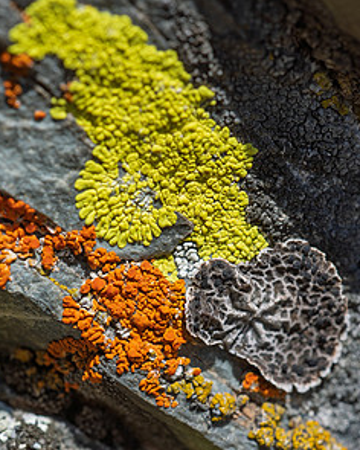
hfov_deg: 7.2
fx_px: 2863
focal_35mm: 215
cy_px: 329
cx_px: 150
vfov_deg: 9.0
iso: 400
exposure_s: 1/800
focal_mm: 150
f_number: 11
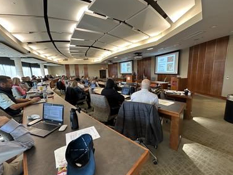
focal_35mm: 15
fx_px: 101
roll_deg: +1.7
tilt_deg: -11.5
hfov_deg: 98.1
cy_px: 88
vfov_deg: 81.8
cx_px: 113
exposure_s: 1/60
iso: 250
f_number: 2.2
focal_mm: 2.22
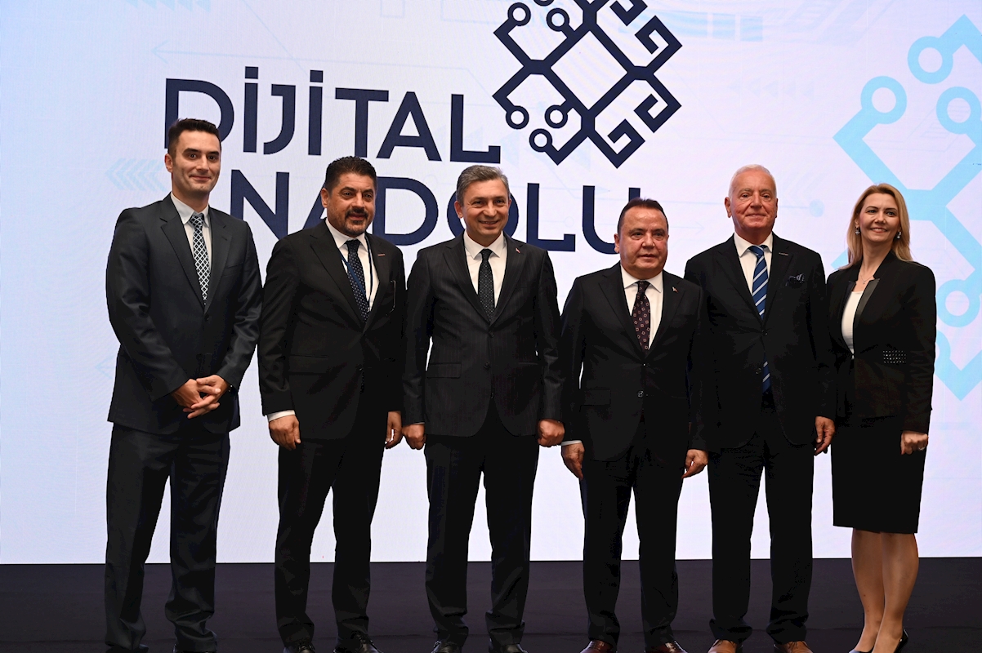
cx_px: 491
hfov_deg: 41.9
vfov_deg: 28.6
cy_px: 326
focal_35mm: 47
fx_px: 1281
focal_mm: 47
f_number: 4
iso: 400
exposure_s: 1/60
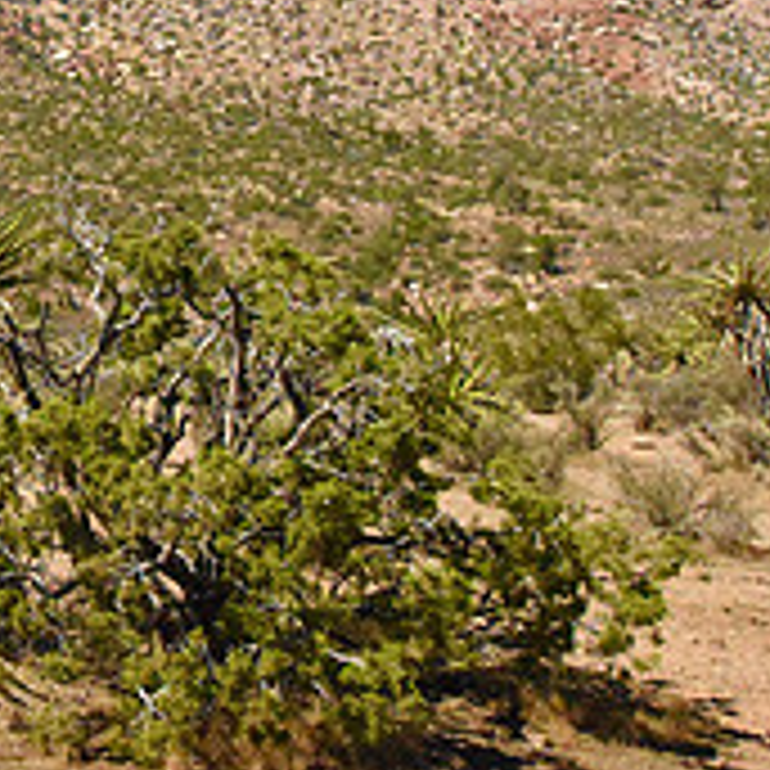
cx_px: -468
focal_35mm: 73
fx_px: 1848
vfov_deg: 22.8
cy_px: 38
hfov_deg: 19.6
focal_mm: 17
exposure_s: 1/1000
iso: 8000
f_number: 11
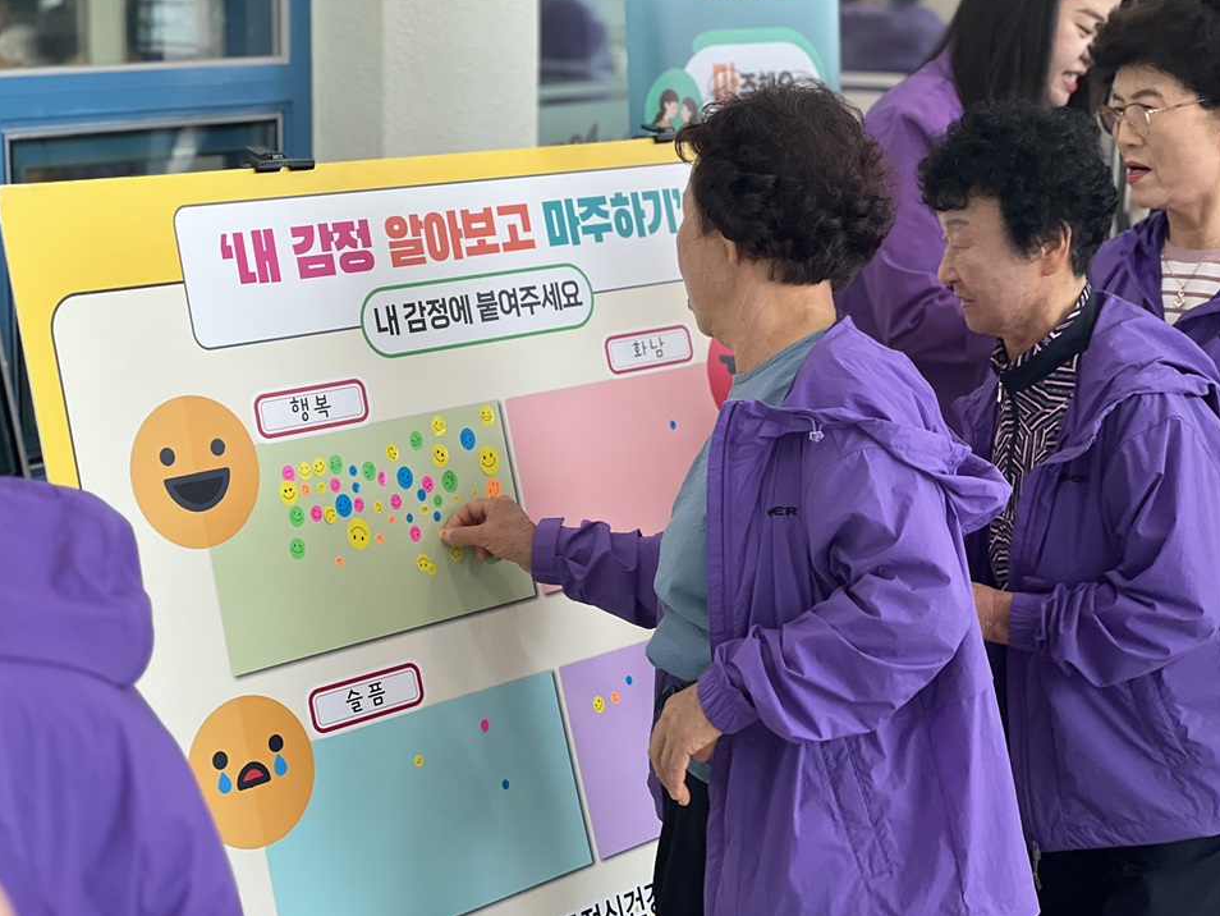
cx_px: 616
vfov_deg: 18.9
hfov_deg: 25.0
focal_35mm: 78
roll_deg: -1.4
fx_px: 2750
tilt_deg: -10.6
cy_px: 455
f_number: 2.8
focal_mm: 9
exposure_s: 1/120
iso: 100
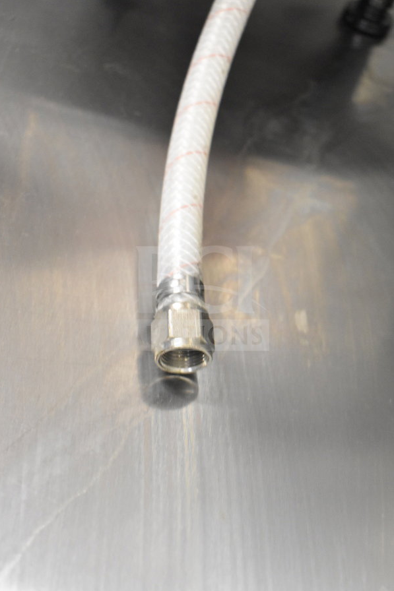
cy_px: 298
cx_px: 195
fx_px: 780
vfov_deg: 41.5
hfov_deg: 28.3
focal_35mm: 48
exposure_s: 1/50
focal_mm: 31
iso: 4500
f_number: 4.2
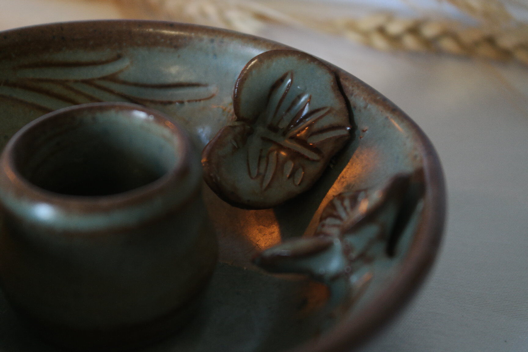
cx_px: 264
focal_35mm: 77
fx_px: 1129
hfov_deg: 26.3
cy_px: 176
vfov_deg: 17.7
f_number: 5.6
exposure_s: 1/30
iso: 800
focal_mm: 50
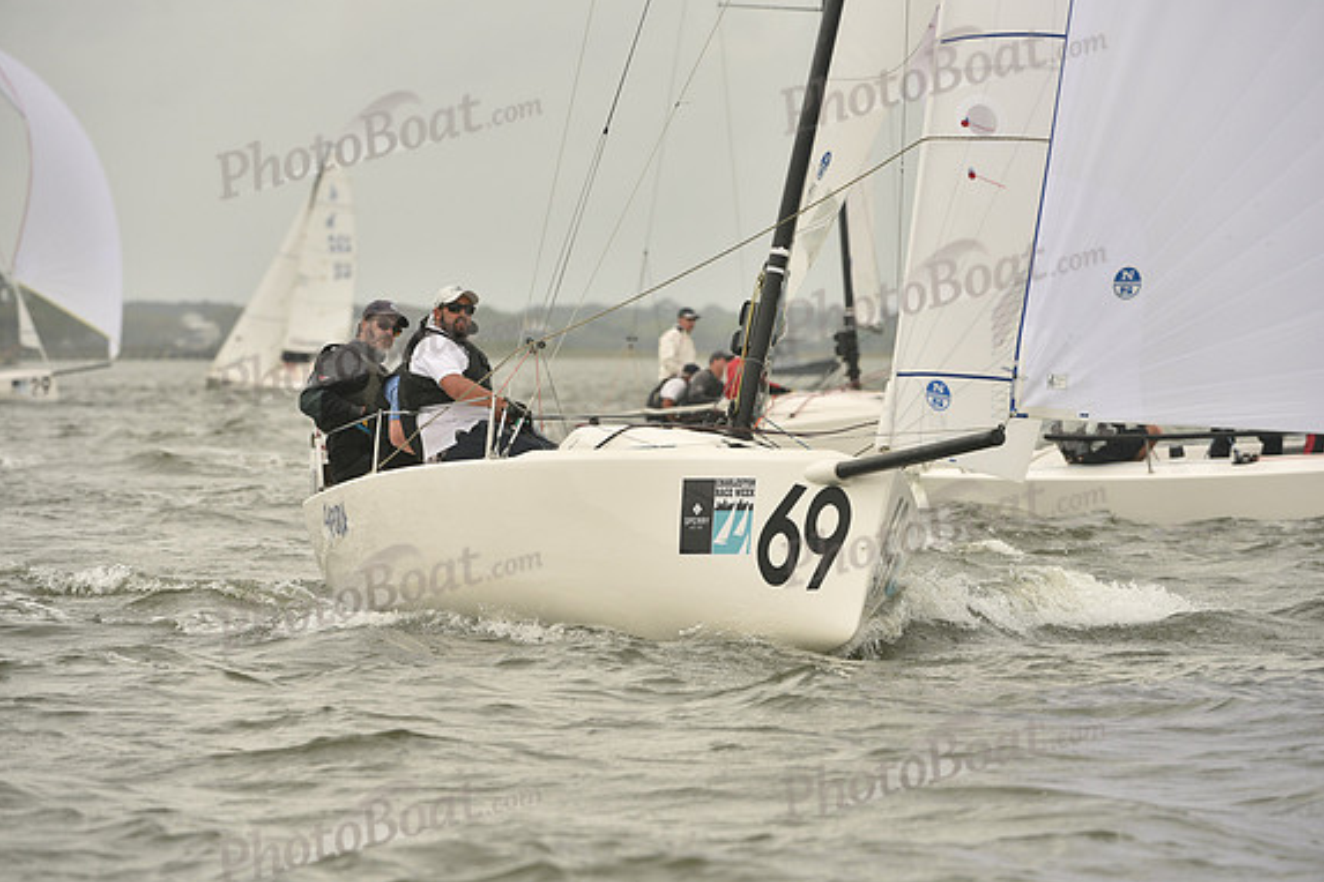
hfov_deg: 6.6
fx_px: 11547
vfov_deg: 4.4
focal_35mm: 314
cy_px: 440
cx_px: 663
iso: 320
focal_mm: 310
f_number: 8
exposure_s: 1/1000
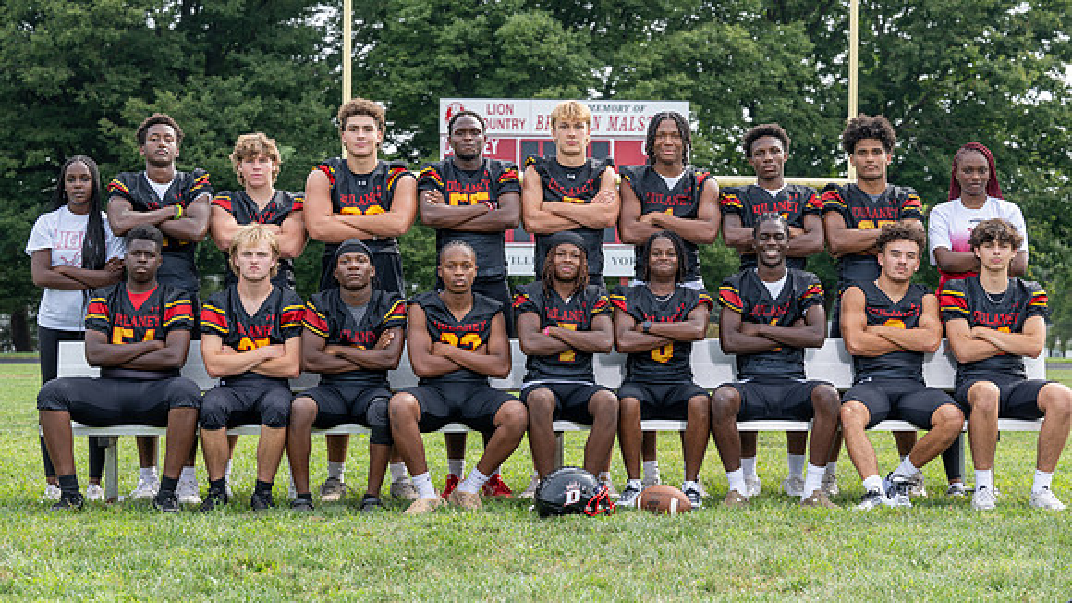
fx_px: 2699
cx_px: 527
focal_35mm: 95
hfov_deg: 22.5
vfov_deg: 12.7
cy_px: 310
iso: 100
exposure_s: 1/125
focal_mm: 82
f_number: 6.3
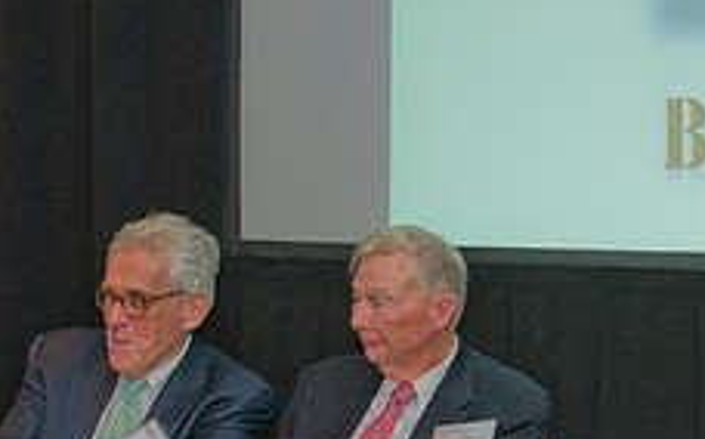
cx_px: 564
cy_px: 177
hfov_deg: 19.1
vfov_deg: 12.1
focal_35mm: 108
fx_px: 2073
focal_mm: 38
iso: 800
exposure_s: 1/125
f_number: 3.2
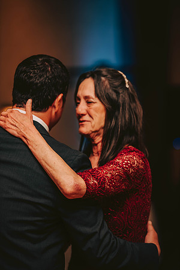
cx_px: 90
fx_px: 1275
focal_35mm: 170
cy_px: 135
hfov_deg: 8.1
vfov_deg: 12.1
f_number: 2.8
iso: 800
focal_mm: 170
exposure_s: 1/60
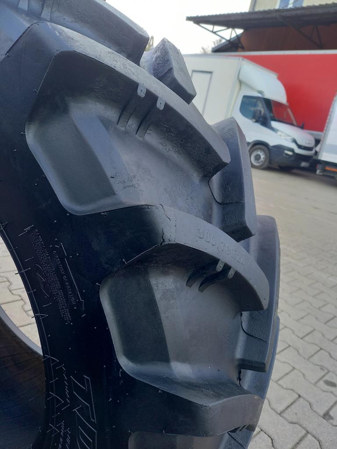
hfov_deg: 54.9
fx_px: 325
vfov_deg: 69.4
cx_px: 168
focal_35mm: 25
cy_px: 224
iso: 50
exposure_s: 1/107
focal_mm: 4.65
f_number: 1.8
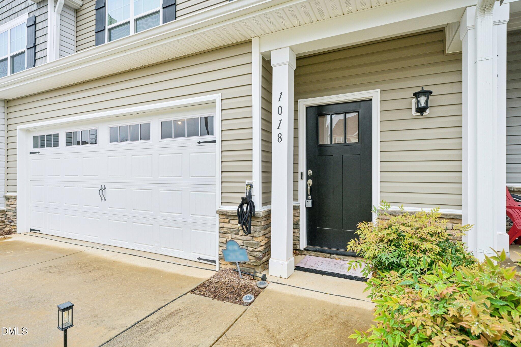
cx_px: 260
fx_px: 260
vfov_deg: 67.4
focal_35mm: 18
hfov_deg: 90.0
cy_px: 174
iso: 100
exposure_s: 1/160
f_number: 8
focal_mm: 18
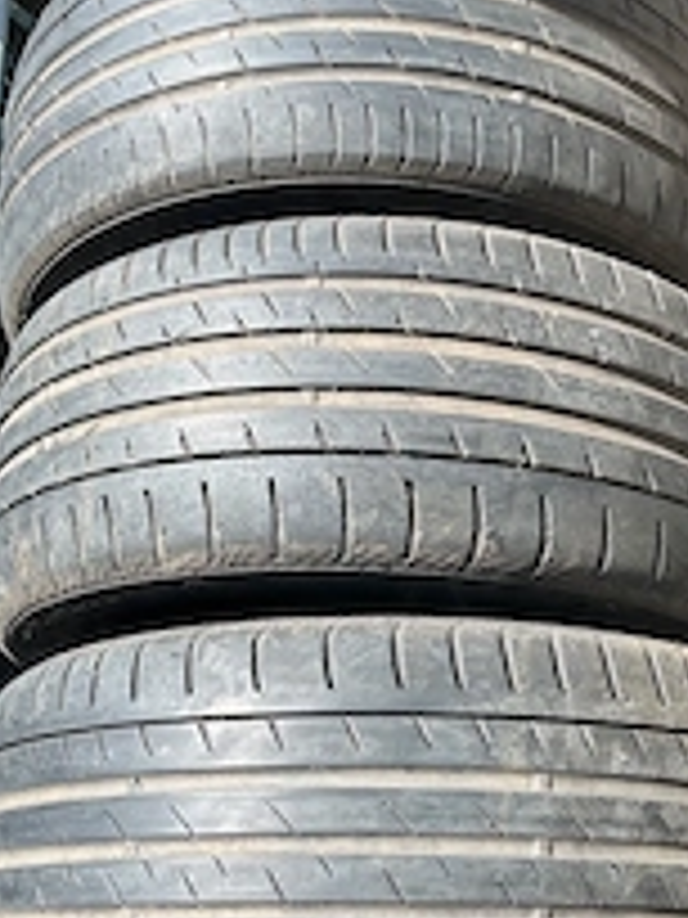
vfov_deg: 39.1
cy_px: 711
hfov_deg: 30.7
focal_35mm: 47
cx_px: 454
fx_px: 1246
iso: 80
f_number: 1.78
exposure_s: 1/1412
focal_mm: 6.86
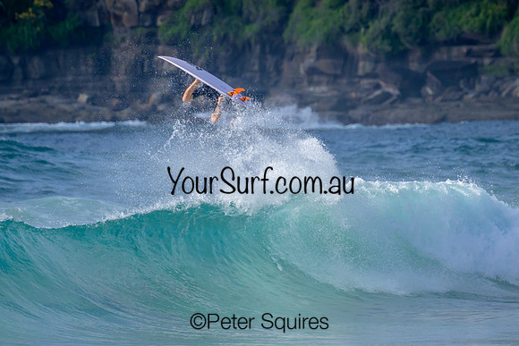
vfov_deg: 1.7
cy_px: 173
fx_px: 11830
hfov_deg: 2.5
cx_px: 260
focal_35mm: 820
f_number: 11
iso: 1000
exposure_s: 1/2000
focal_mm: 800
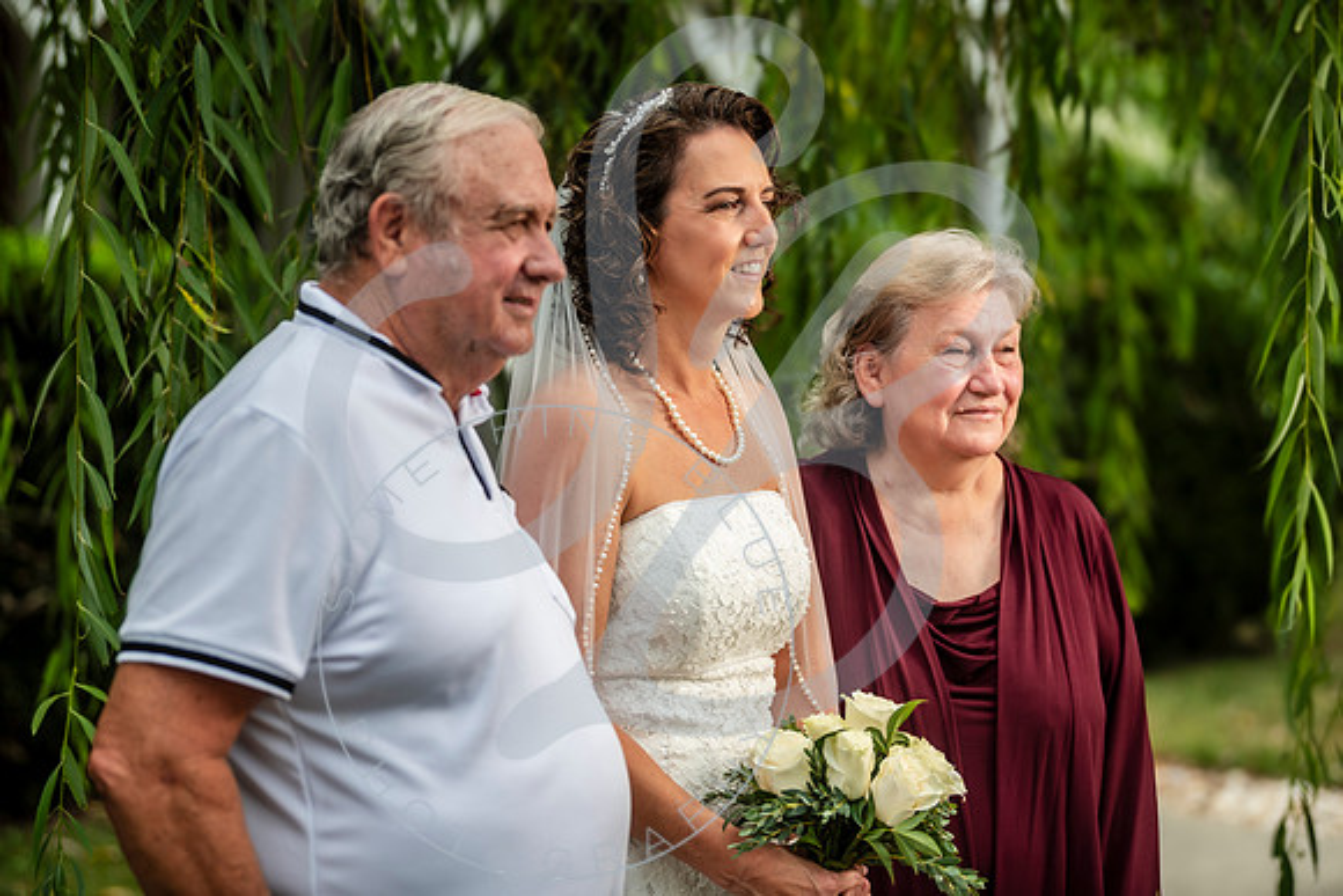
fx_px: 3657
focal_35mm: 98
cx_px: 672
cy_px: 448
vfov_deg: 14.0
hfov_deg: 20.8
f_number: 2.8
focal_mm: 98
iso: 400
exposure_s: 1/1250
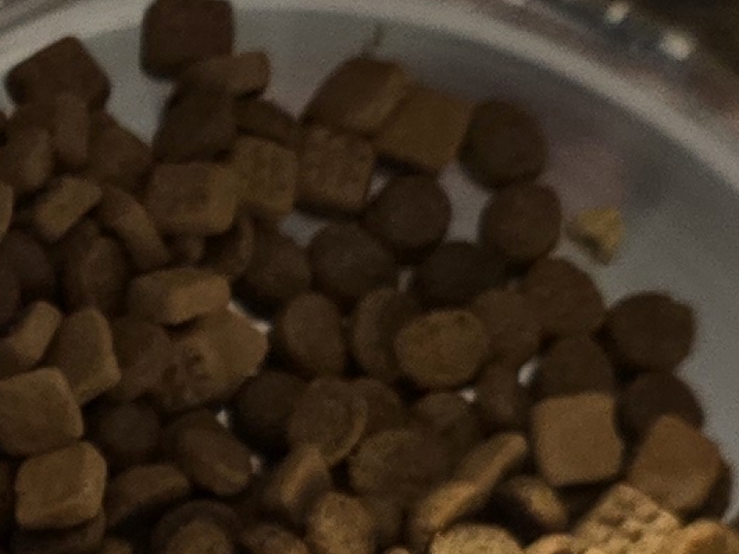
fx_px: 3693
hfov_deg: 10.7
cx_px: -574
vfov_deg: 8.5
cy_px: 557
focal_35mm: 173
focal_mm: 6.3
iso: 640
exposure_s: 1/60.2
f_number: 1.7
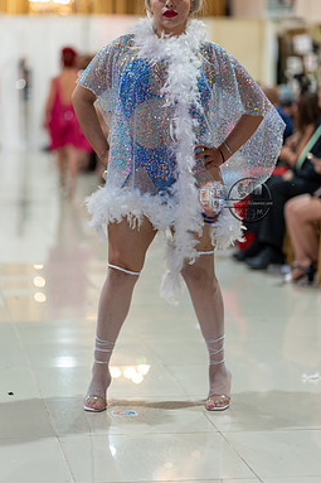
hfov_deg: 13.7
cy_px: 201
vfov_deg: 20.4
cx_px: 142
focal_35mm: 100
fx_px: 1339
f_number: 1.4
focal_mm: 85
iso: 160
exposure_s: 1/160
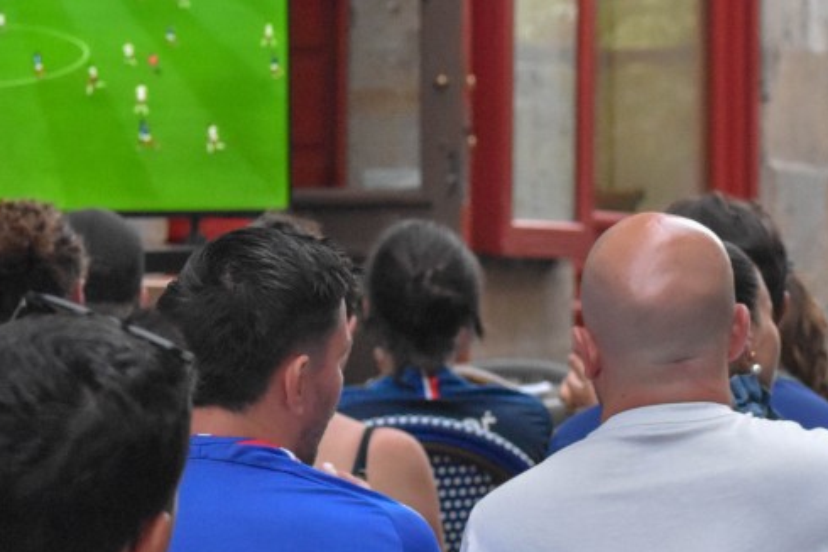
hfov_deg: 8.6
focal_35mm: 238
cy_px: 336
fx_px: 5475
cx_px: 399
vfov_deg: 5.8
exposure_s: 1/250
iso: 3200
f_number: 4.8
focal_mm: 72
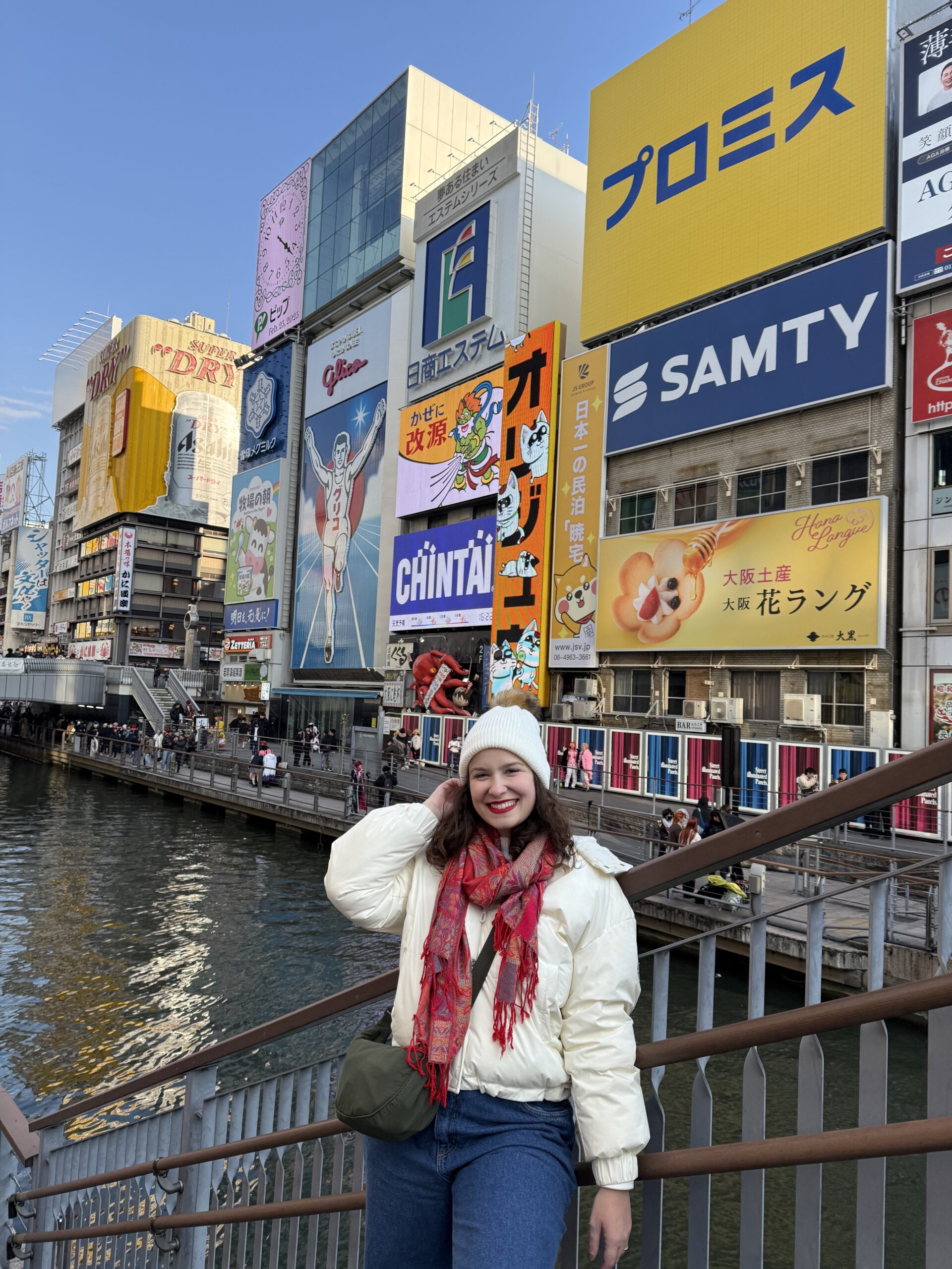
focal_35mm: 24
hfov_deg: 56.8
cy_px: 634
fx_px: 880
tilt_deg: +5.0
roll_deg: -2.1
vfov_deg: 71.6
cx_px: 476
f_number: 1.78
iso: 100
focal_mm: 6.76
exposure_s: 1/1727
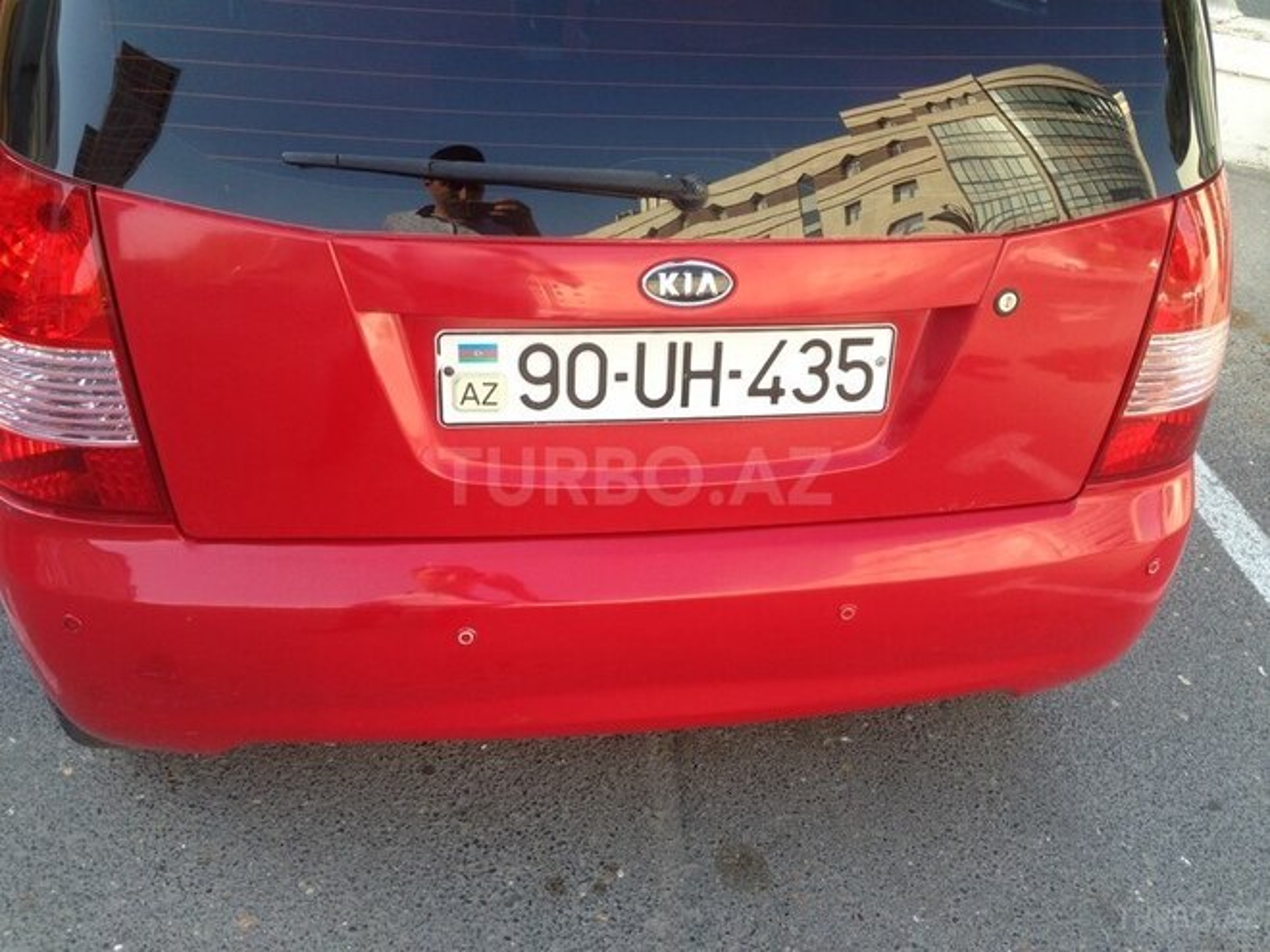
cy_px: 476
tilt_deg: -37.4
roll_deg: -5.7
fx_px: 1211
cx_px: 635
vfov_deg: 42.9
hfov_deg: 55.4
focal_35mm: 33
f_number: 2.4
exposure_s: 1/146
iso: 50
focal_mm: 4.12
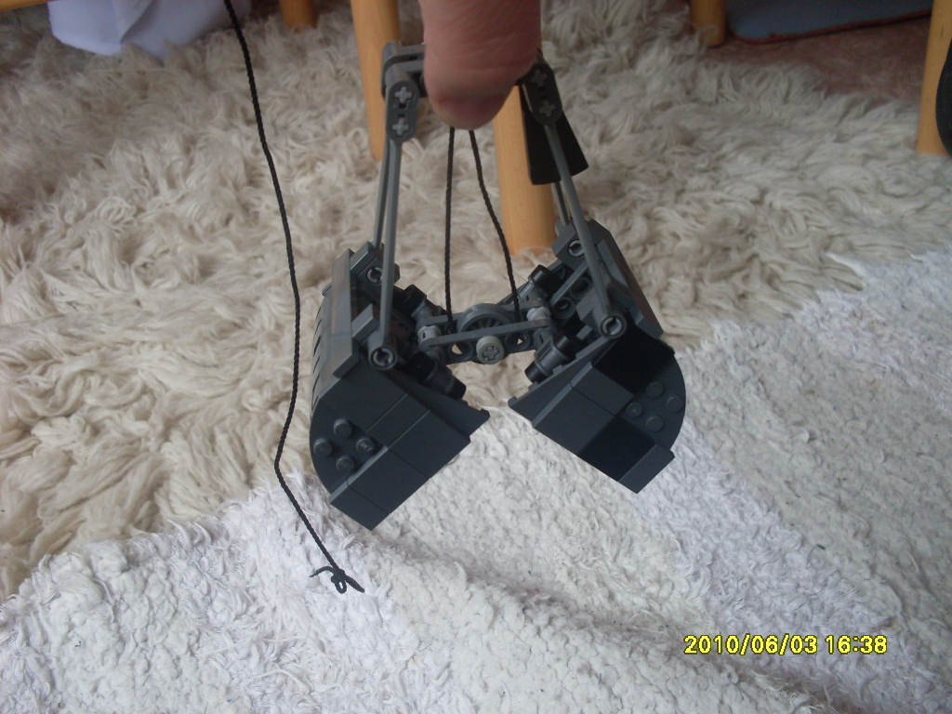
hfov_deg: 49.0
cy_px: 357
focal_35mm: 38
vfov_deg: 37.7
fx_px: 1045
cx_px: 476
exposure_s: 1/90
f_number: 2.8
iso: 100
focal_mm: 6.3
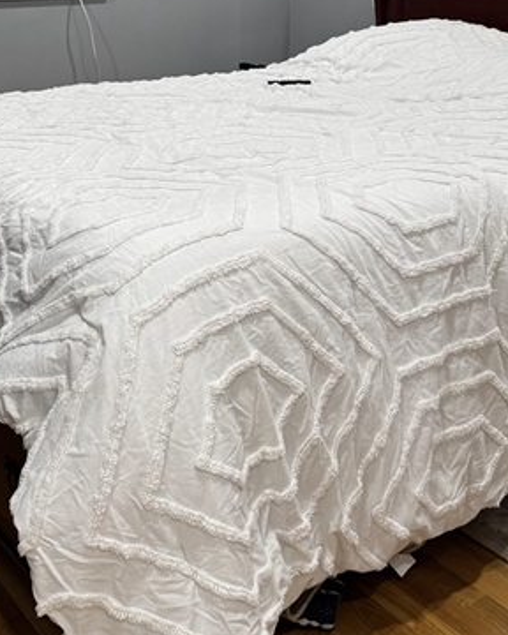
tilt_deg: -7.7
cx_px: 258
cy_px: 58
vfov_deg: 35.1
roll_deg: -0.2
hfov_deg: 30.3
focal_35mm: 50
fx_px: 940
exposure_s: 1/60
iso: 125
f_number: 1.78
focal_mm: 6.76
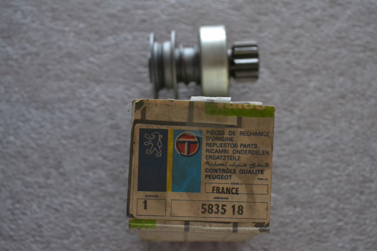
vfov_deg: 25.1
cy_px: 126
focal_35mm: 54
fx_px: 565
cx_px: 188
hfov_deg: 36.9
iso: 3200
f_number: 5
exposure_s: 1/40
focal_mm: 36
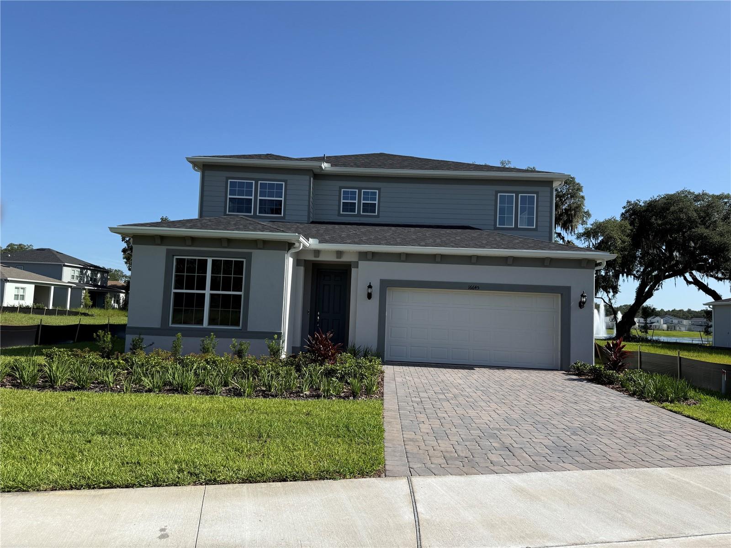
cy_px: 274
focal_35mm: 24
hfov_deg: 71.6
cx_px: 366
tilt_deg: +4.6
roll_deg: -1.8
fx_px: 507
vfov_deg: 56.8
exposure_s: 1/4405
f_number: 1.78
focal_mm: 6.76
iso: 80
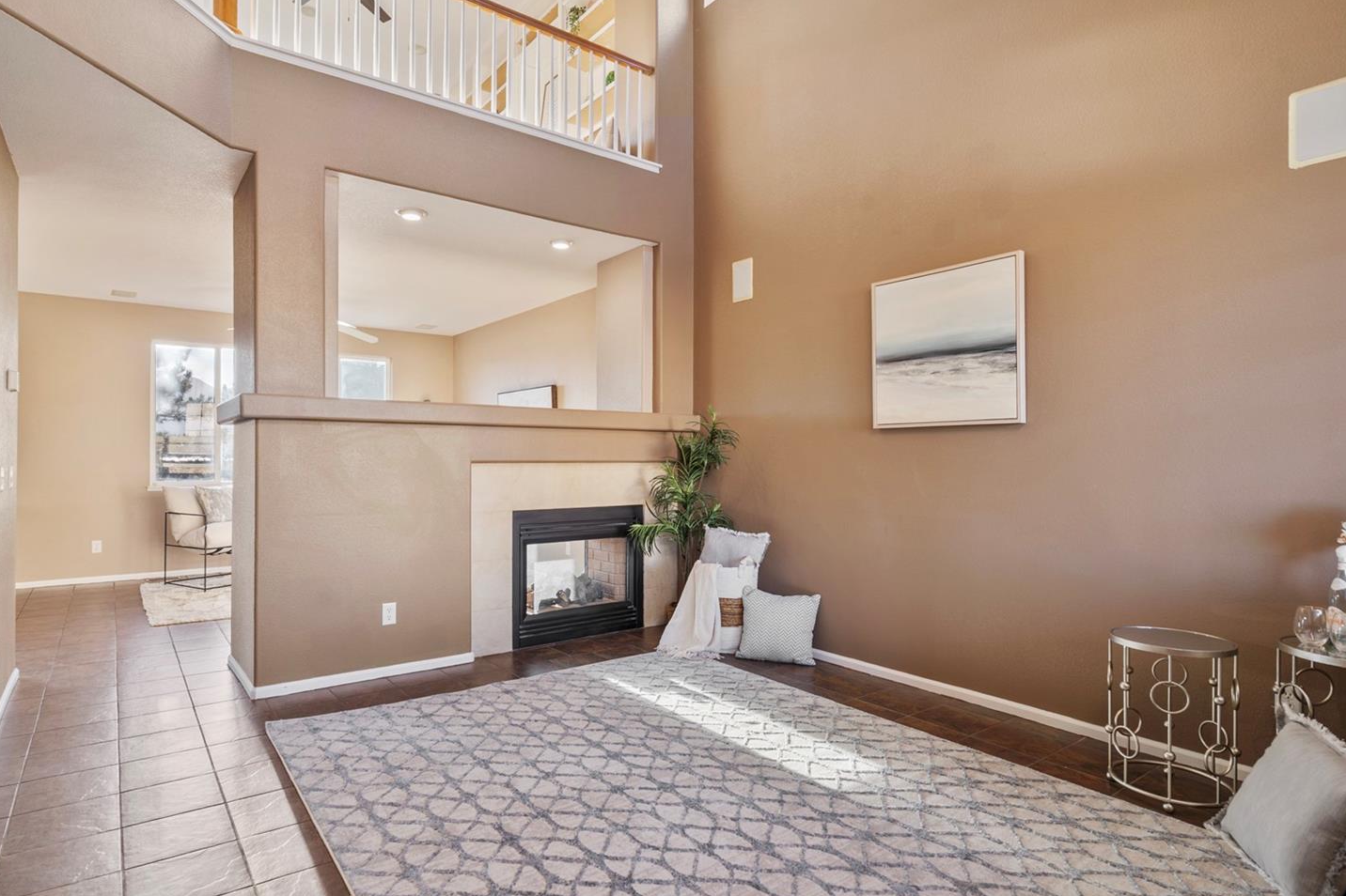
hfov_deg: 86.9
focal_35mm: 19
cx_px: 641
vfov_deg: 64.5
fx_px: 710
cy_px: 452
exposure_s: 1/4
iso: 100
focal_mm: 17
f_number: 8
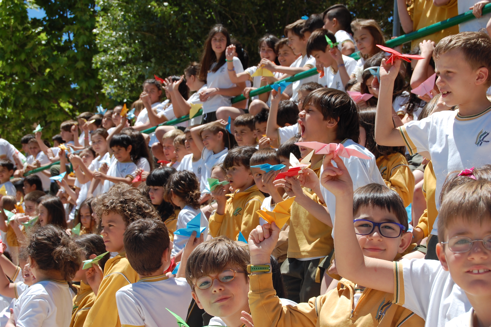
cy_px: 164
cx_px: 246
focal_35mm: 82
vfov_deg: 16.5
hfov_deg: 24.6
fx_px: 1124
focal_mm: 55
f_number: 9
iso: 200
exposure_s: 1/320
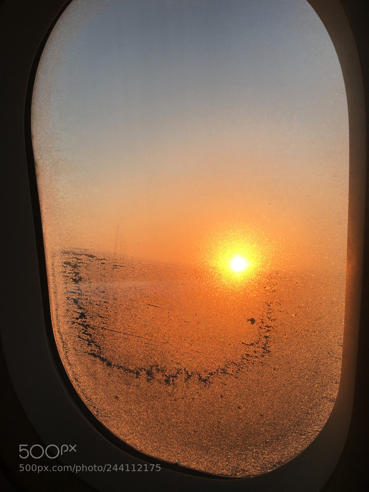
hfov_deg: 48.2
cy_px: 246
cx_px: 184
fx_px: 412
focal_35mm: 29
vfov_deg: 61.7
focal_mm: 4.15
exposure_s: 1/739
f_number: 2.2
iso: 25
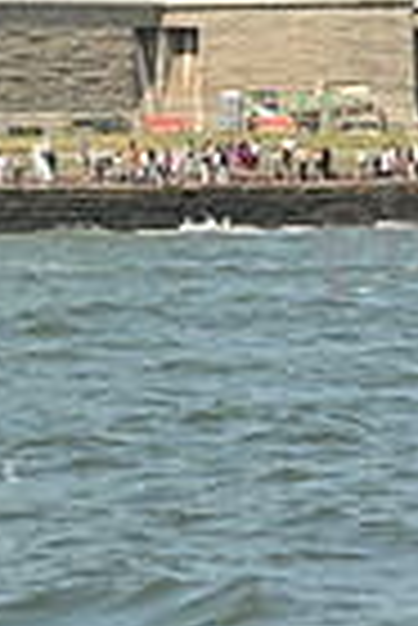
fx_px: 6862
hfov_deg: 3.5
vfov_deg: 5.2
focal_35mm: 395
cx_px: 79
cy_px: -446
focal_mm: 95
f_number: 7.1
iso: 320
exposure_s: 1/1250
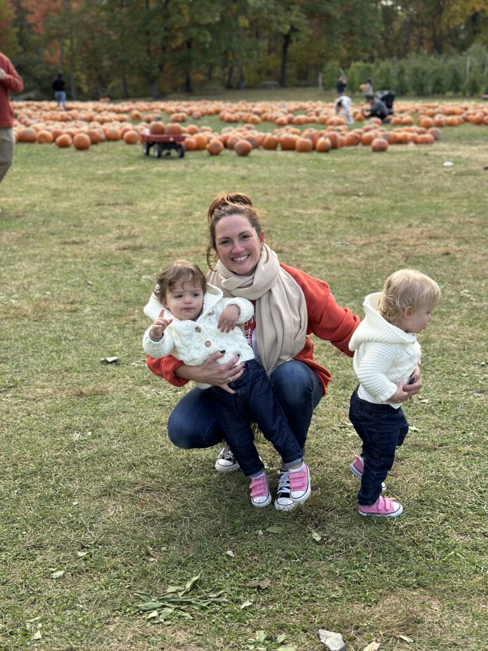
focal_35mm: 48
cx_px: 244
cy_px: 326
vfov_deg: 39.7
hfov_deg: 30.3
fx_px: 902
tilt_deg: -14.2
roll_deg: -1.4
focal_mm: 6.86
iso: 80
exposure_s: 1/659
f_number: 1.78
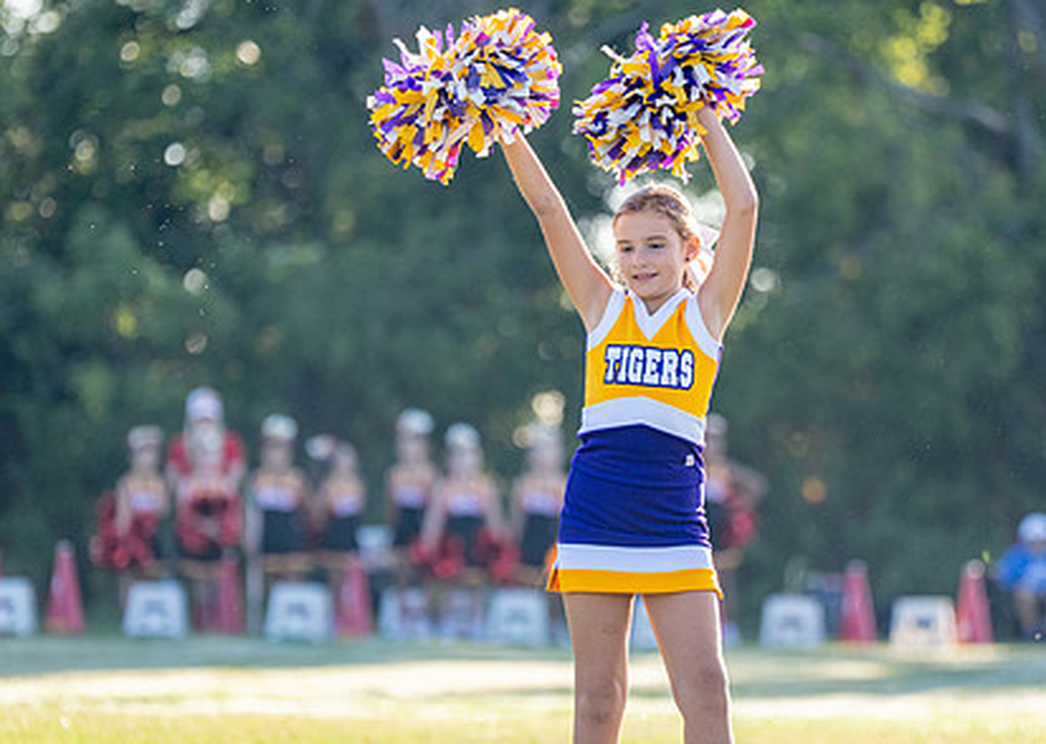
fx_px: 7893
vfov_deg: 5.4
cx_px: 606
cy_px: 466
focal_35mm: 266
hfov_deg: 7.6
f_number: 2.8
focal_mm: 165
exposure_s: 1/2000
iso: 400
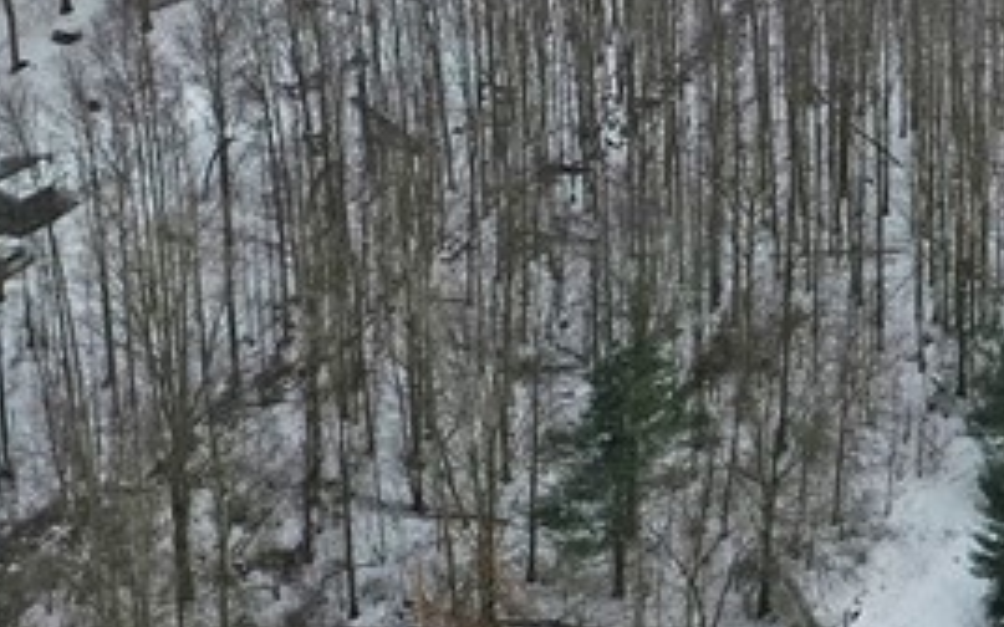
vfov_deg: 11.1
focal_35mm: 115
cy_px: -220
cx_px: 780
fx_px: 3146
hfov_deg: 18.0
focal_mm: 10.26
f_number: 5.6
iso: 400
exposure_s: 1/500
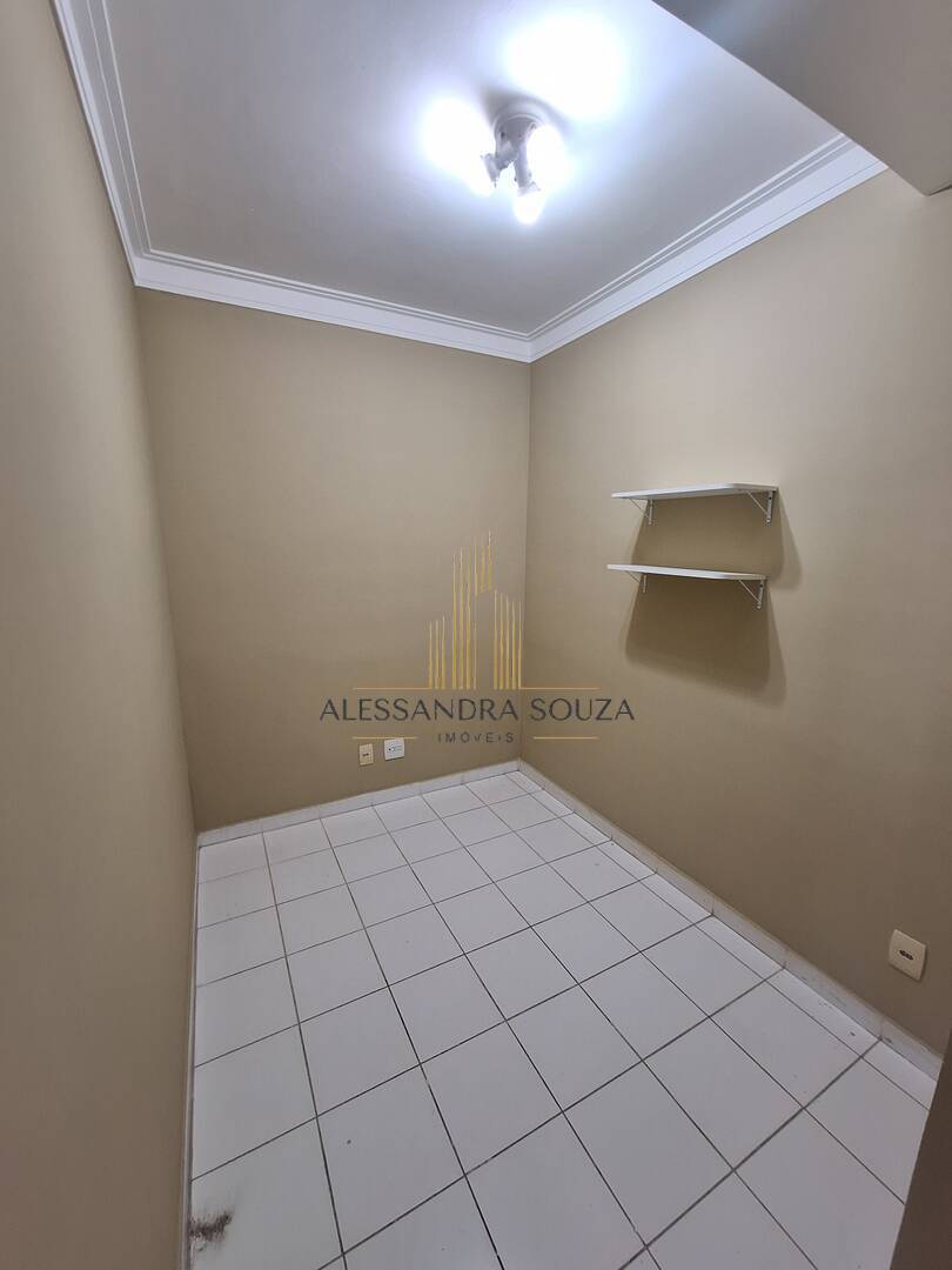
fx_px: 477
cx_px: 476
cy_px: 635
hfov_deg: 89.9
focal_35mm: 13
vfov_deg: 106.2
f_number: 2.2
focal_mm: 1.74
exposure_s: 1/40
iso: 80
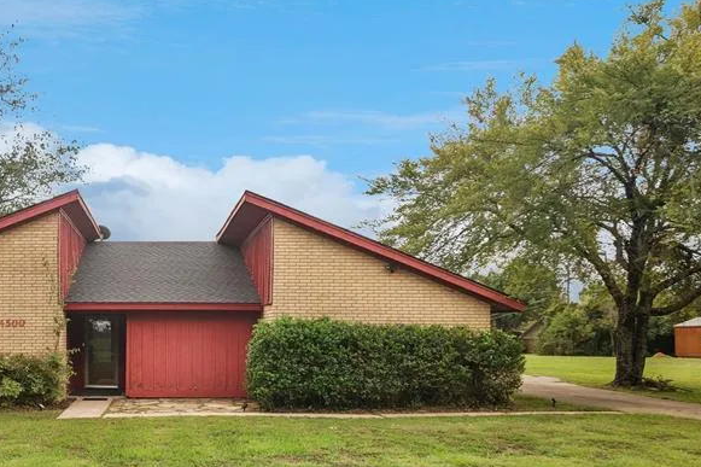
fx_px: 720
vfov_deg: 35.6
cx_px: 169
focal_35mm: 37
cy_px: 310
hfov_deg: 49.7
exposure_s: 1/160
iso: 100
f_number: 8
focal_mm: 14
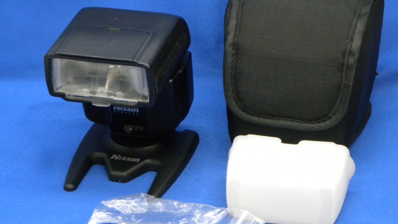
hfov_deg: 16.8
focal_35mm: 128
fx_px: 1351
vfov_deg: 9.5
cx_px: 199
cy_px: 123
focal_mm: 20.8
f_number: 8
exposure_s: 1/12
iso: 400
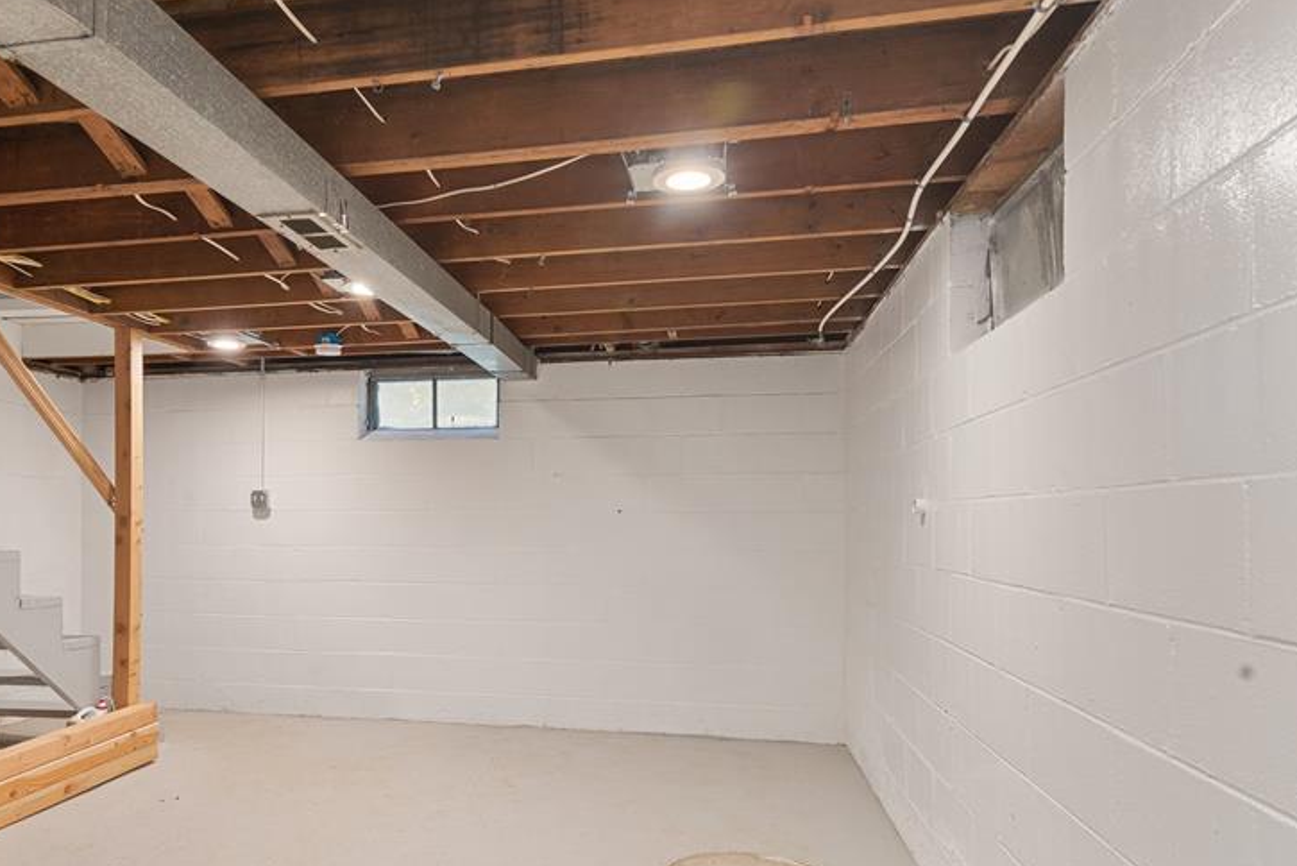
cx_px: 551
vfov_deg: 52.9
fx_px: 865
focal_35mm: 24
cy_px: 509
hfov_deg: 73.3
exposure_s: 1/1.67
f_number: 9
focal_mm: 17
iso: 320
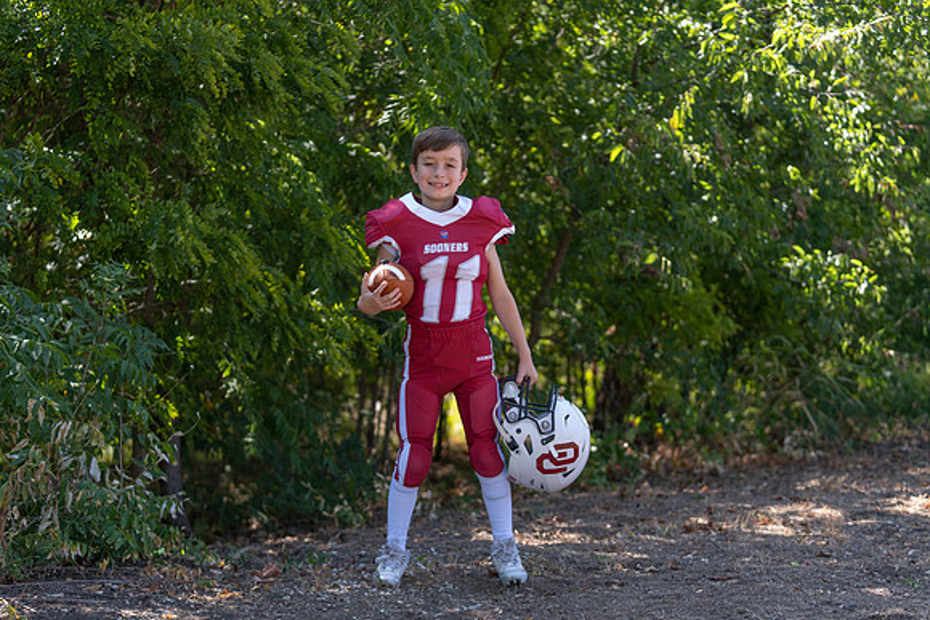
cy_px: 310
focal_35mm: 70
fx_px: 1809
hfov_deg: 28.8
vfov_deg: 19.5
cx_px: 465
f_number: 2.8
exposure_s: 1/320
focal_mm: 70
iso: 80
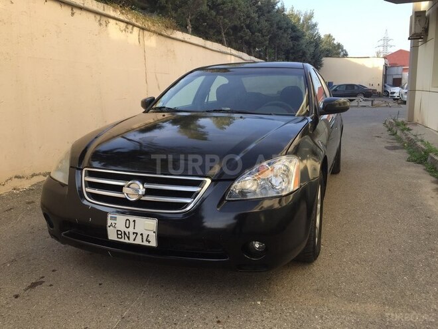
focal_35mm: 29
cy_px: 164
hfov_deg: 61.7
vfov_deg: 48.2
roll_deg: +0.4
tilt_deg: -11.5
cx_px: 219
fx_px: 367
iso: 32
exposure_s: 1/434
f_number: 2.2
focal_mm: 4.15
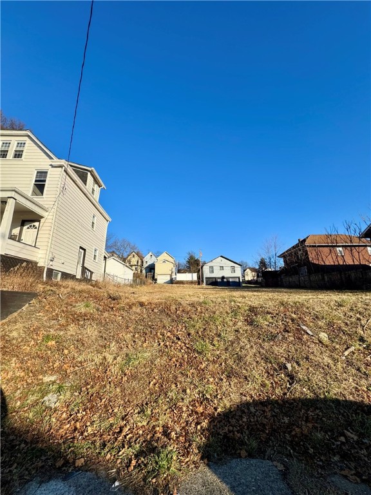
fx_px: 200
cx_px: 186
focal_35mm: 14
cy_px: 248
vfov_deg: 102.1
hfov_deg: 85.7
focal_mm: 2.22
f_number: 2.2
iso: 40
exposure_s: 1/1536
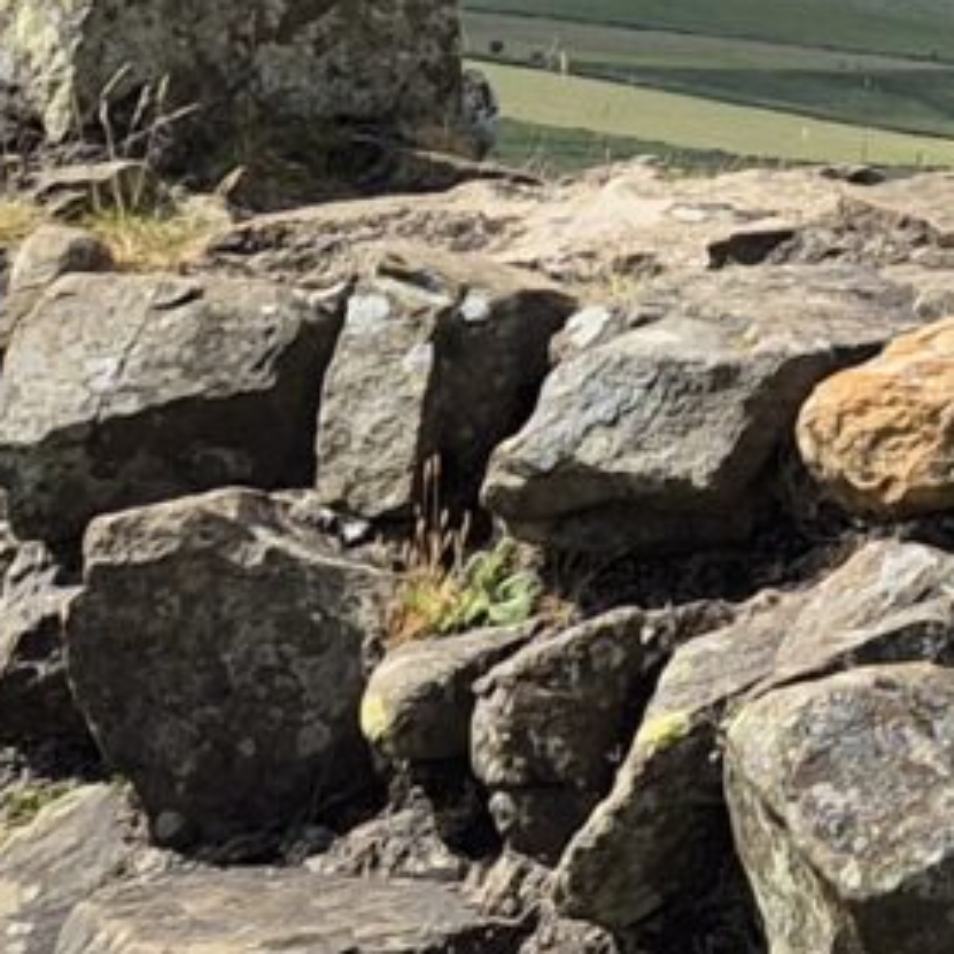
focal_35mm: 188
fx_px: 5862
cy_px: -289
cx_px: 3255
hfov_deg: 7.6
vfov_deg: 9.1
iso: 25
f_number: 1.8
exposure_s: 1/2352
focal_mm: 5.4
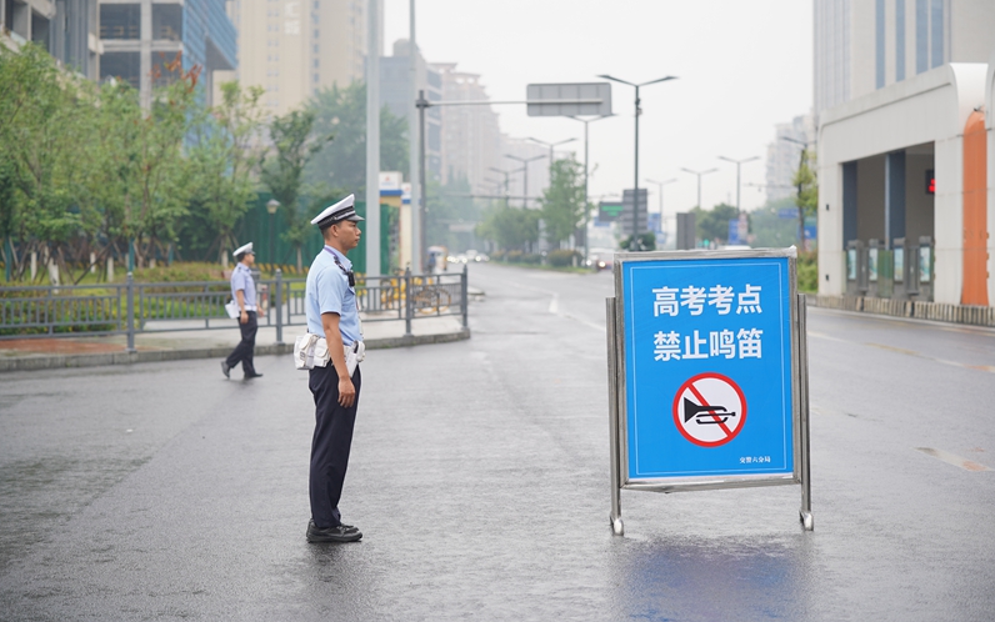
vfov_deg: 15.2
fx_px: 2333
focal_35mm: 86
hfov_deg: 24.1
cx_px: 499
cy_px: 307
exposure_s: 1/200
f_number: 2.8
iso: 125
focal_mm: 84
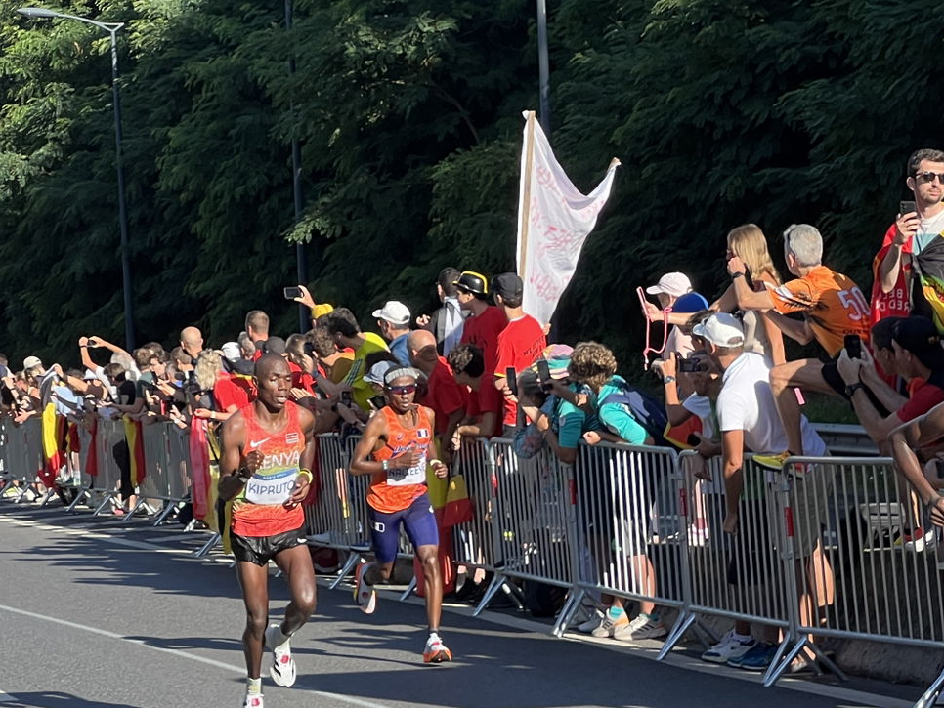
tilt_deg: -8.2
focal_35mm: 153
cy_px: 574
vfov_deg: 9.7
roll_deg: +0.8
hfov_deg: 12.8
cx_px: 750
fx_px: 4173
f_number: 2.8
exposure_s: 1/238
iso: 32
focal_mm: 9
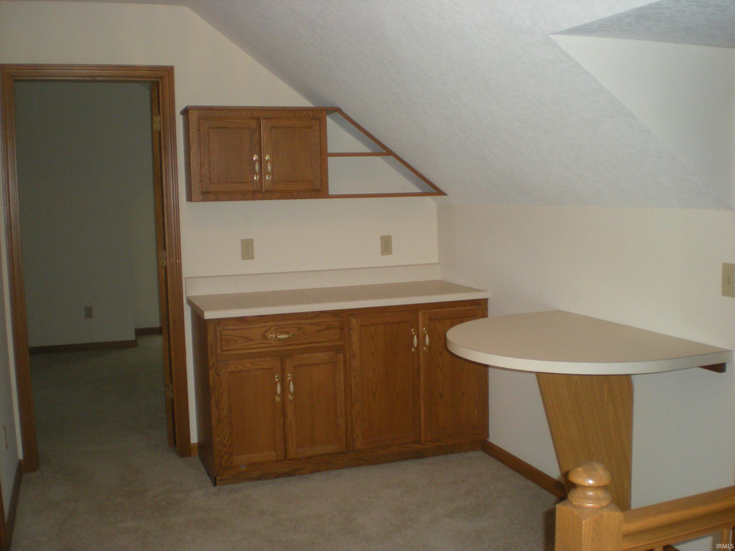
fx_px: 807
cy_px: 276
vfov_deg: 37.7
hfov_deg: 49.0
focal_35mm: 38
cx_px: 368
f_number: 3.1
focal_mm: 6.3
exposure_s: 1/60
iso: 213
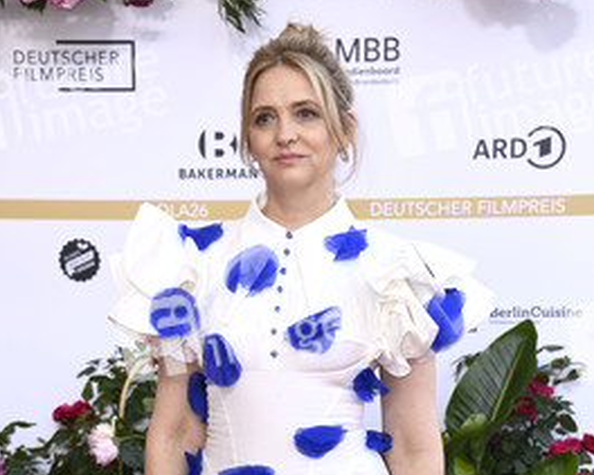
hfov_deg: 17.3
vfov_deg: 13.7
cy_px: 441
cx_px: 297
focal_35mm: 111
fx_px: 1951
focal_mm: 78
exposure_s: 1/250
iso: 500
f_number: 6.3
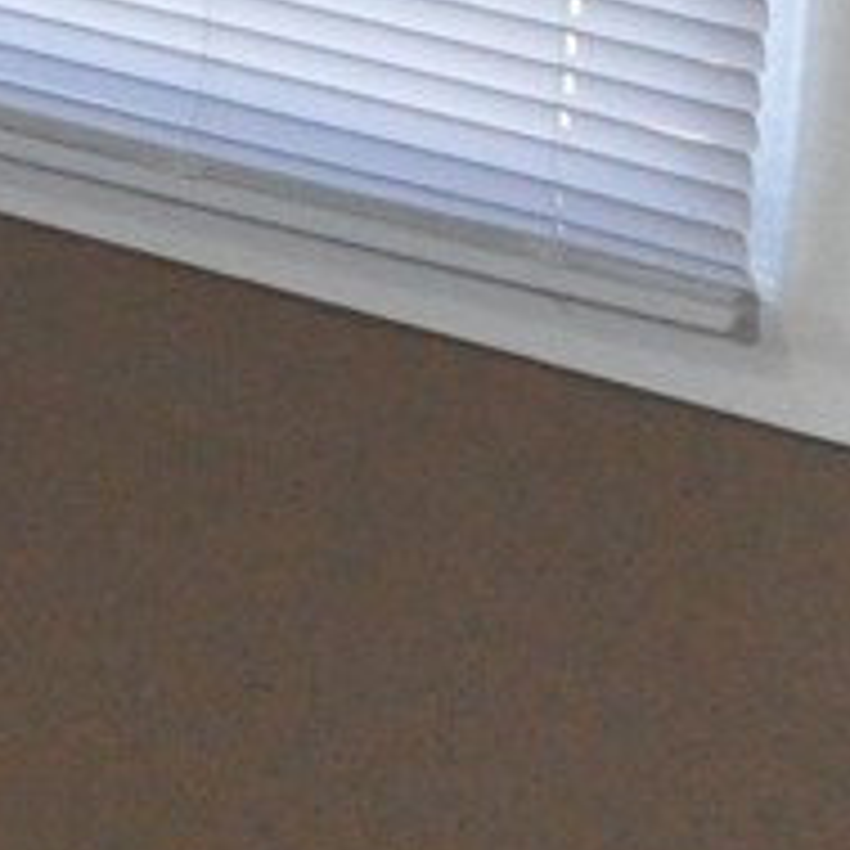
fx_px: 5723
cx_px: -1835
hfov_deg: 7.4
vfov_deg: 8.3
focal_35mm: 206
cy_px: -438
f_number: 10
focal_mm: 18
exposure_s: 1/200
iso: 3200
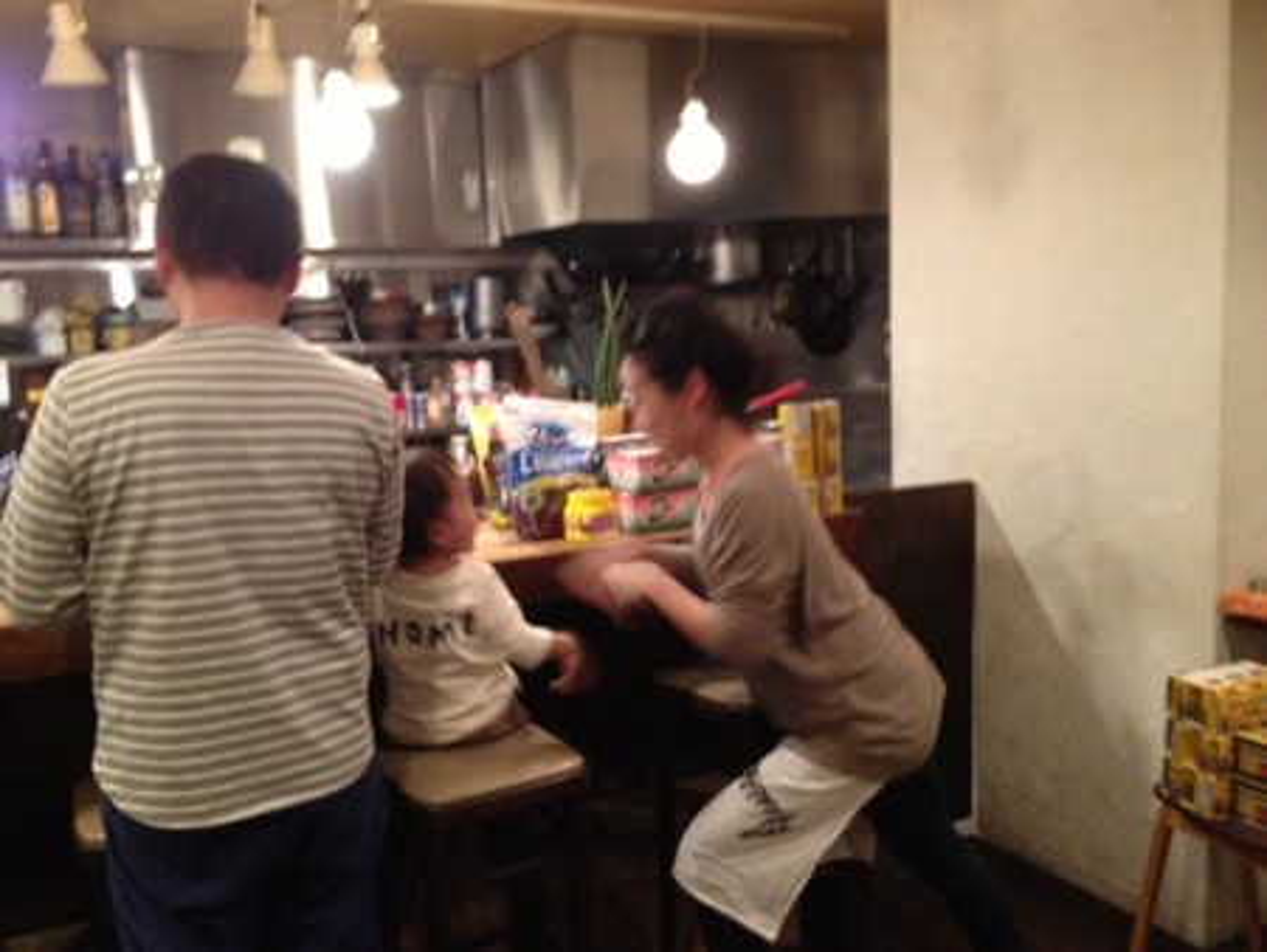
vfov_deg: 40.7
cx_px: 634
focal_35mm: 35
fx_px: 1282
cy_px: 476
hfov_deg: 52.6
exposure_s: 1/15
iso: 400
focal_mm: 4.28
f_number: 2.4
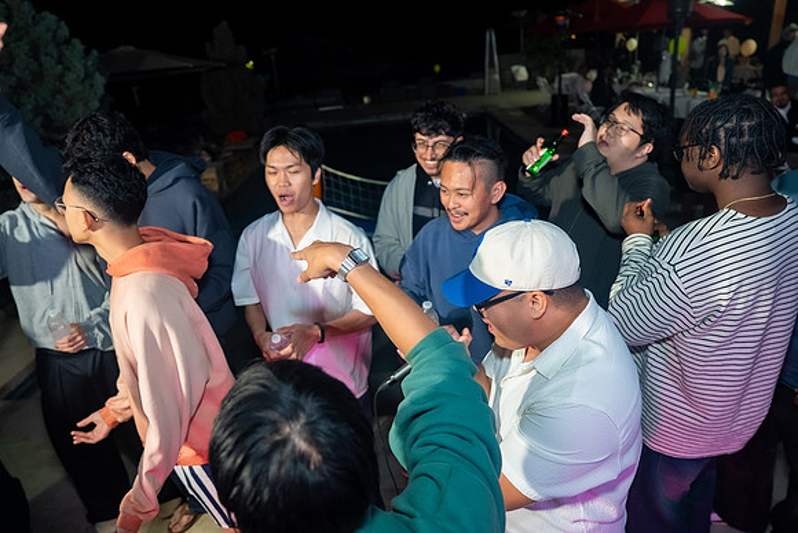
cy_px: 266
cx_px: 399
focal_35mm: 24
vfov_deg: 53.2
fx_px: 532
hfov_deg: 73.7
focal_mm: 24
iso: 1000
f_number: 3.2
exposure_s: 1/160
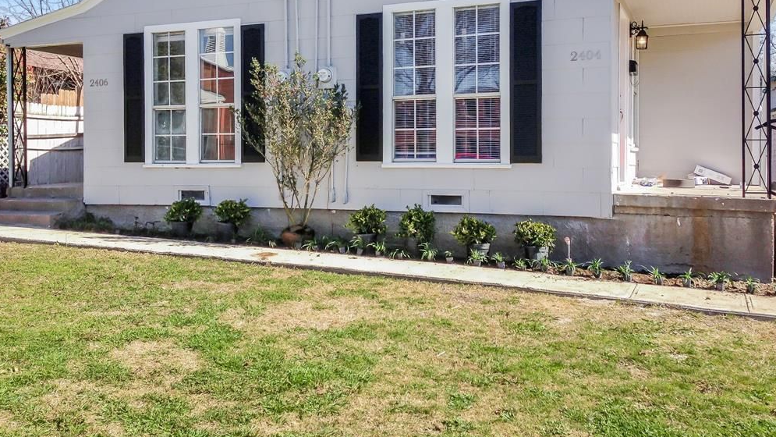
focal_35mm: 37
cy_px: 159
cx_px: 395
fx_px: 761
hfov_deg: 54.0
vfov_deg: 31.8
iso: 50
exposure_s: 1/874
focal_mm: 4.13
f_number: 2.4
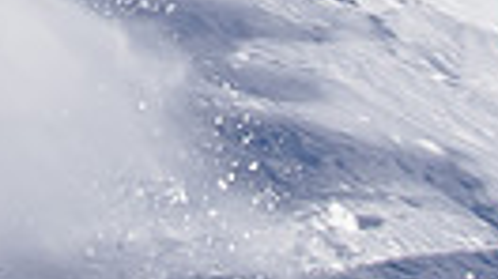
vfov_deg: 7.2
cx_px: 190
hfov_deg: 13.1
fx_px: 2164
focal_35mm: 164
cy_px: -174
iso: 160
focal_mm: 22
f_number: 14
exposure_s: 1/320
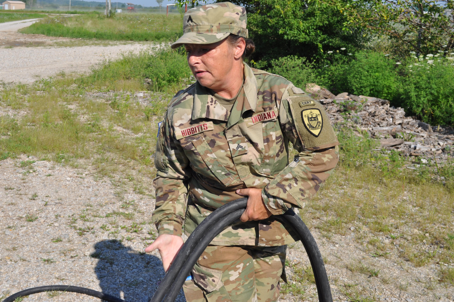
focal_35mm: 48
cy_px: 151
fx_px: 605
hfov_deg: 41.2
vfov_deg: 28.0
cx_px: 227
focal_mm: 32
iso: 200
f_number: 10
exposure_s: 1/400
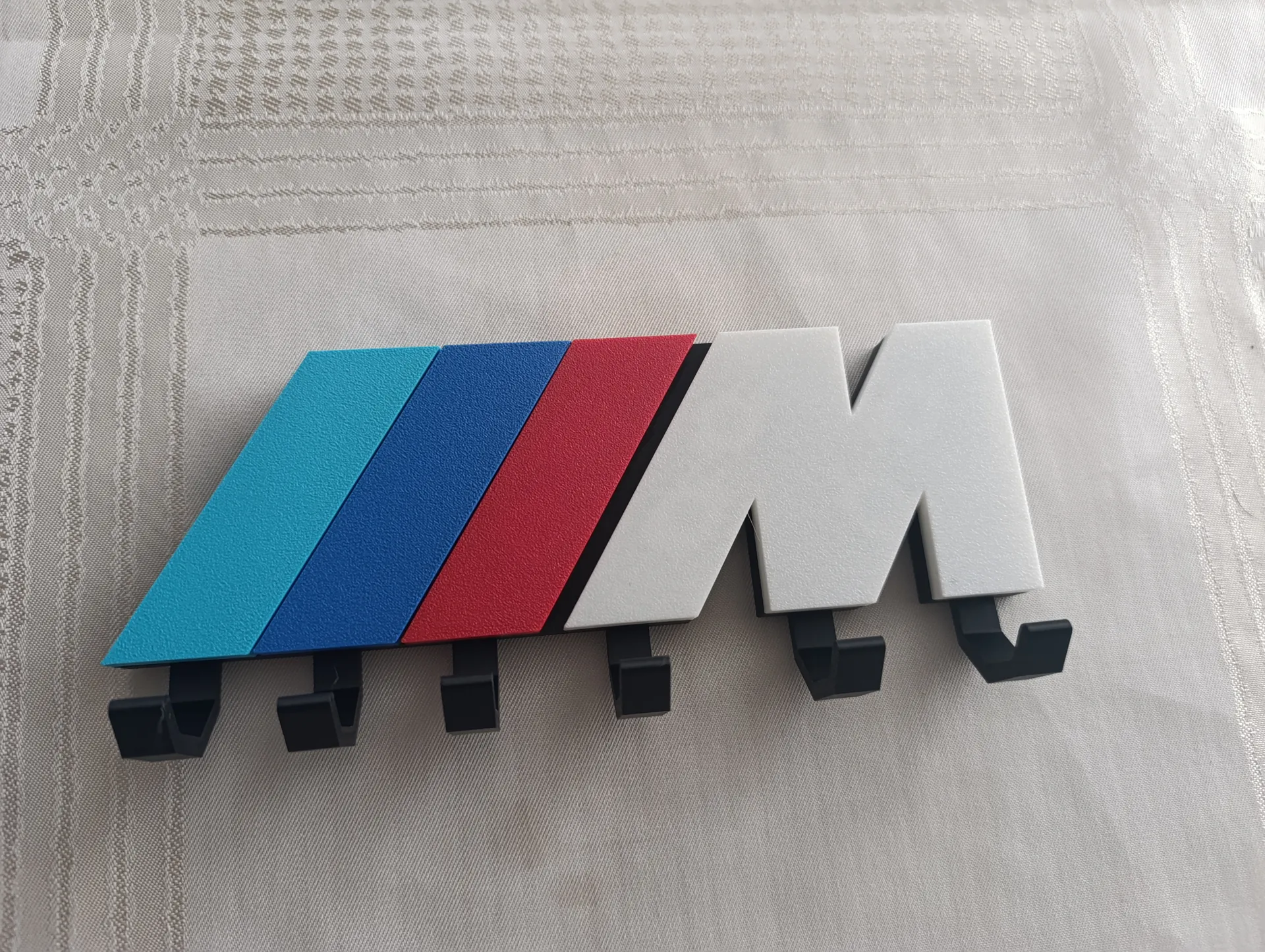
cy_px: 476
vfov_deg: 59.0
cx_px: 632
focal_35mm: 23
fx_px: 842
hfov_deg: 73.9
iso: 1000
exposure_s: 1/50
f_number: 1.6
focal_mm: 6.14
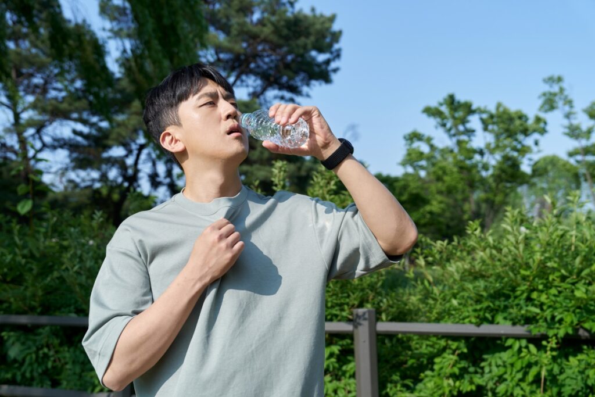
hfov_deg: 54.4
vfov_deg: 37.9
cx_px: 298
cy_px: 198
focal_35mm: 35
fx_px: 579
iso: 160
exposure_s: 1/1000
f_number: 4
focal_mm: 35
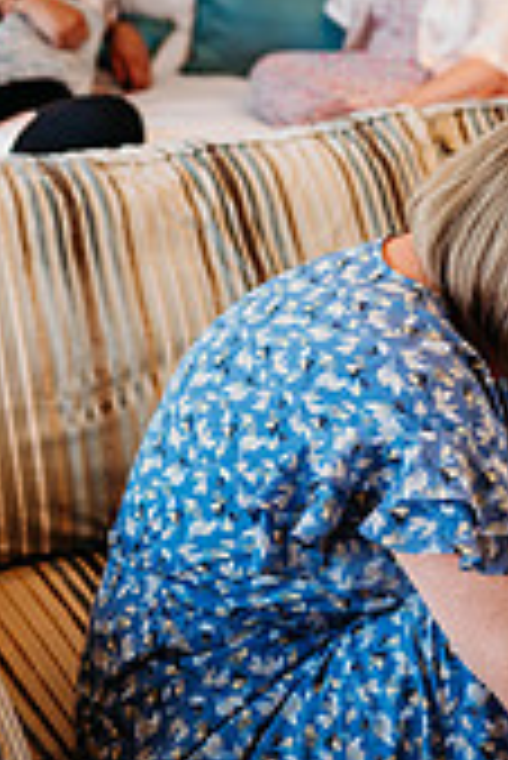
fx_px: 1964
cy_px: 90
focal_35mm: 93
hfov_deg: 14.5
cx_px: 519
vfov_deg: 21.5
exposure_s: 1/200
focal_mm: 35
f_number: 2.2
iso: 400
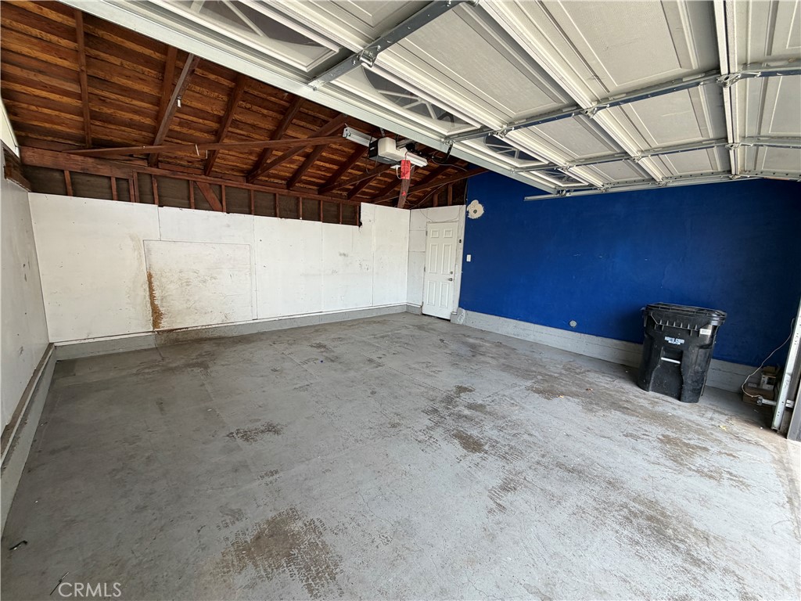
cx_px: 400
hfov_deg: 102.1
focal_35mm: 14
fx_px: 324
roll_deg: -2.0
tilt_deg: -7.8
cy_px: 300
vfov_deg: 85.7
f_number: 2.2
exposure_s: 1/152
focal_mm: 2.22
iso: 64
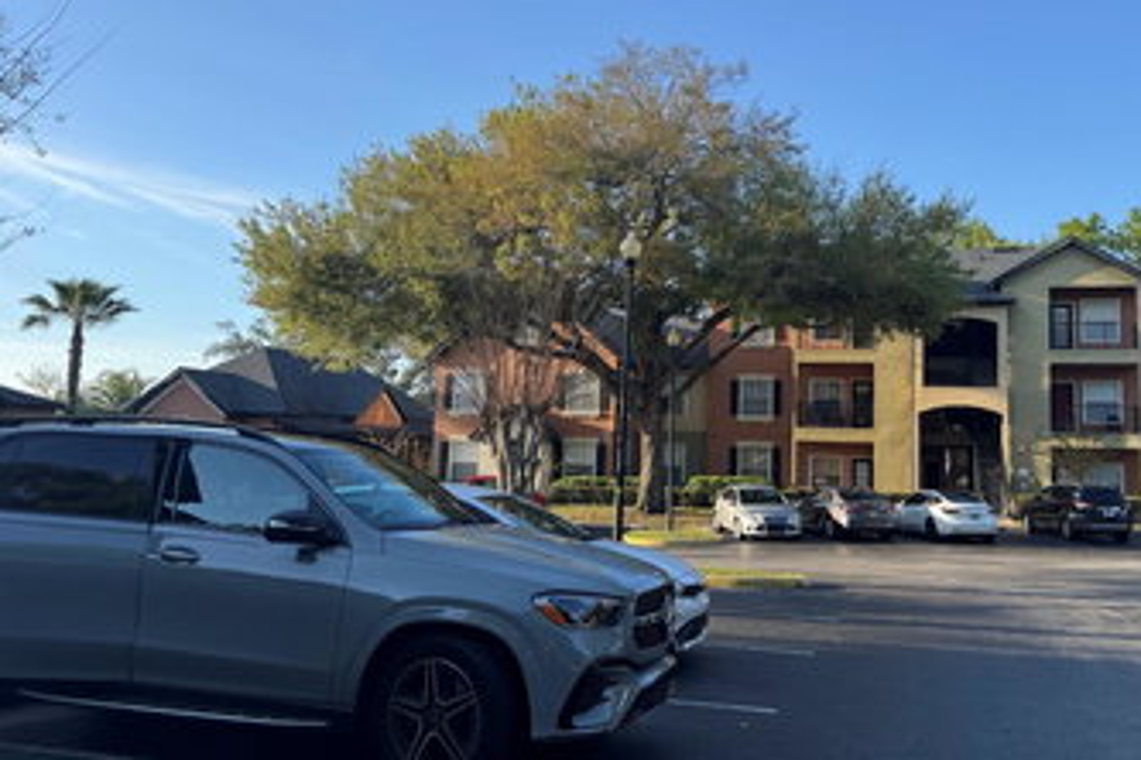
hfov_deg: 57.8
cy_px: 349
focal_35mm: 32
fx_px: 1014
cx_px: 728
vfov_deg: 41.1
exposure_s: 1/1524
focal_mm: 6.76
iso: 80
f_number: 1.78
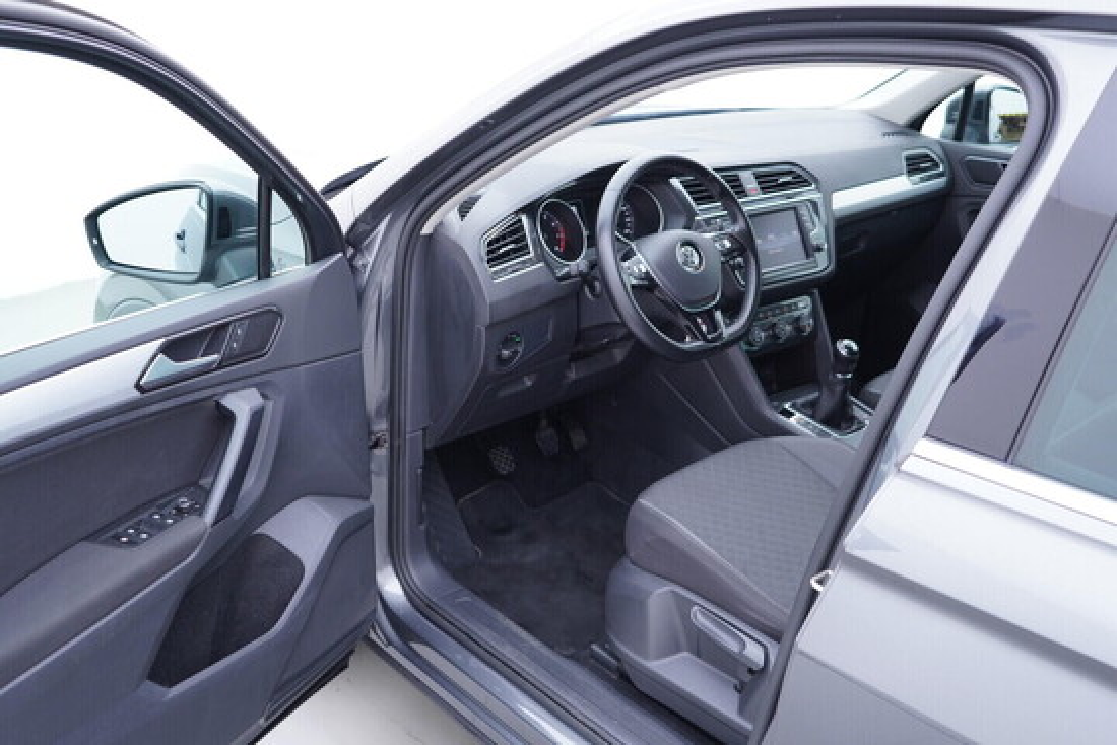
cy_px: 372
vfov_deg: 36.9
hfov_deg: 53.1
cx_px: 558
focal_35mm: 36
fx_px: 1117
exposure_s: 1/40
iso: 250
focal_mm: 24
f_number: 2.8
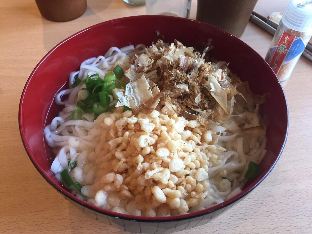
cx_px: 156
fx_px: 261
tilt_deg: -52.5
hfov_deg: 61.7
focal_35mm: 29
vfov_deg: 48.2
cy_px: 117
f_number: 2.2
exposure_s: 1/30
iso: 50
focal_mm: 4.15
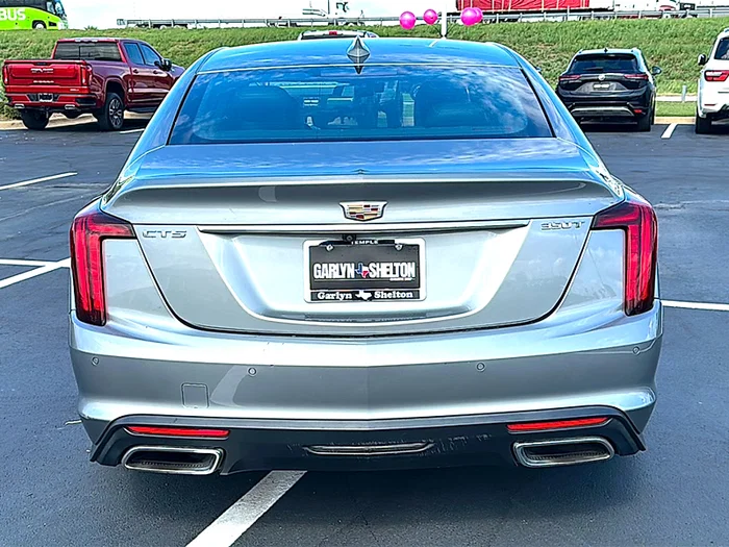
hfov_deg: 49.0
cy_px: 274
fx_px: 800
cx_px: 364
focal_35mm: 38
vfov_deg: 37.7
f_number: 1.78
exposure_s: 1/2747
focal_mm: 6.86
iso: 80
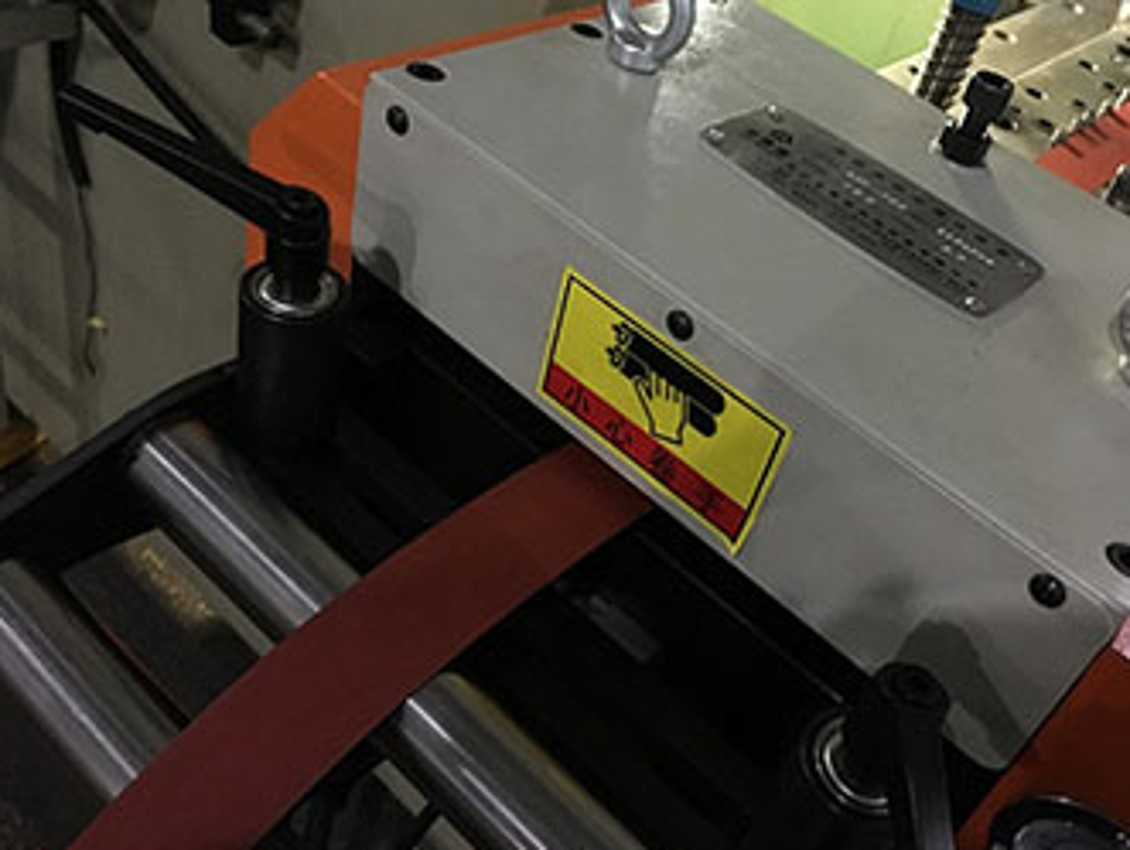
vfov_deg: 40.7
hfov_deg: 52.3
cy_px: 376
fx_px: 1144
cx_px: 669
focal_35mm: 35
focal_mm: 4.15
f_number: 2.2
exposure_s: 1/17
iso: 320
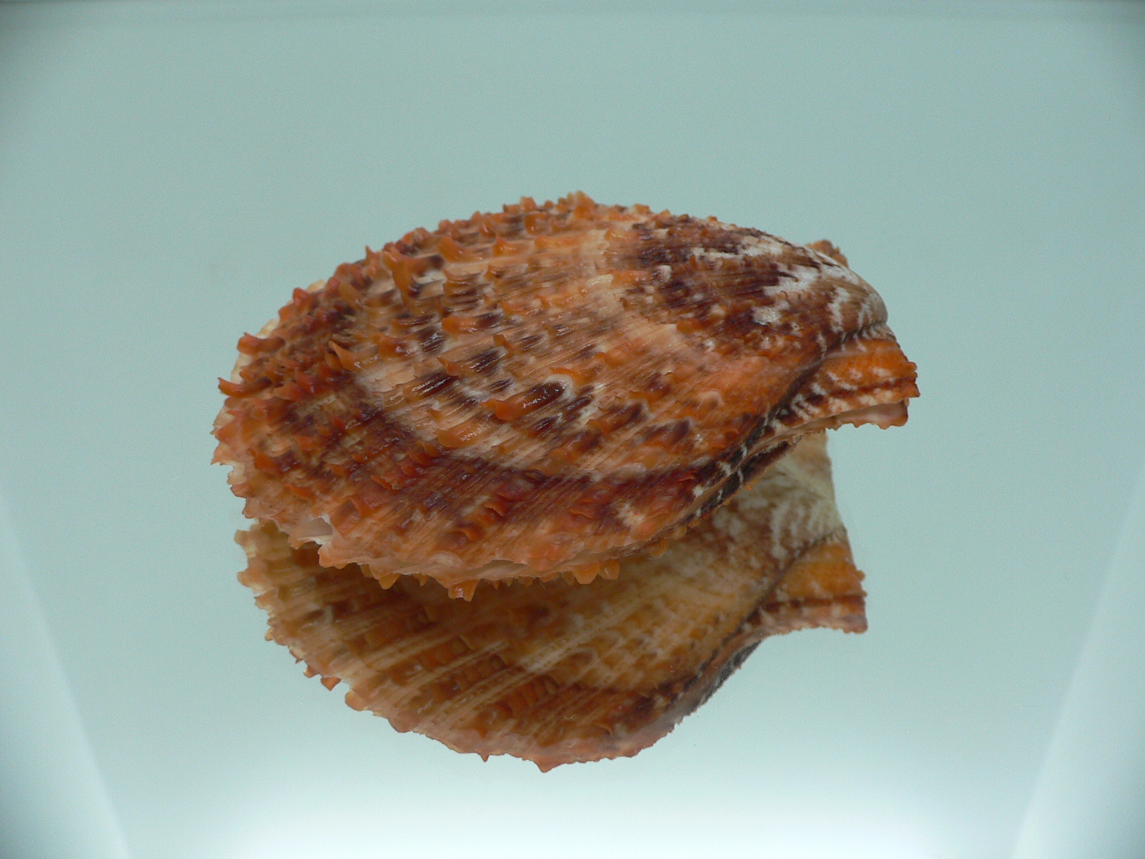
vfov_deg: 40.7
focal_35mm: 35
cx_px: 572
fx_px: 1158
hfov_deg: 52.6
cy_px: 430
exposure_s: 1/60
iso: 100
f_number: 2.8
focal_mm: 4.6
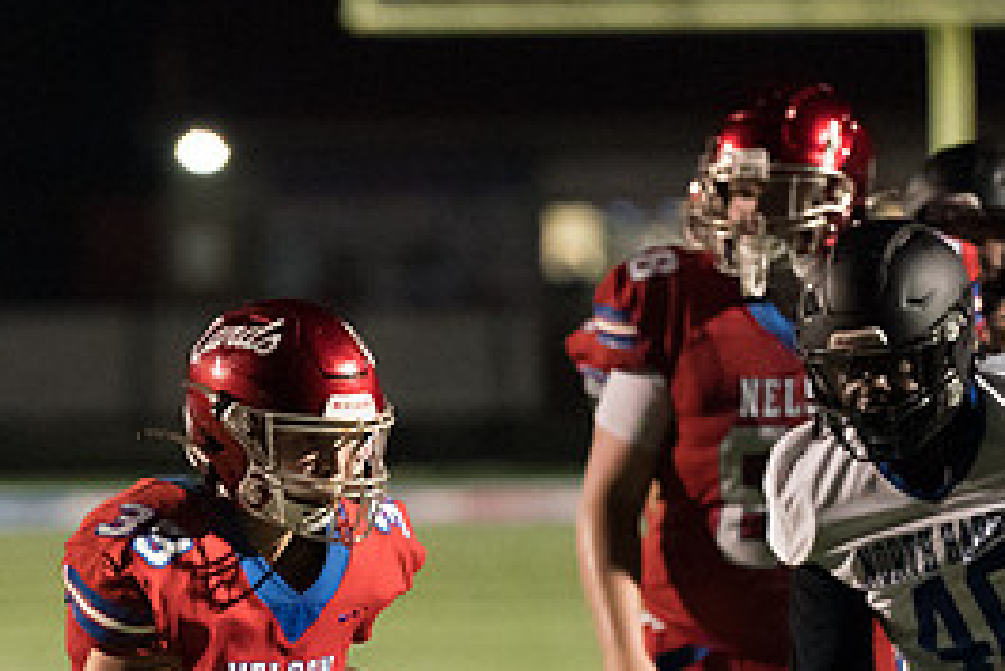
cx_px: 162
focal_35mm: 644
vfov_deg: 2.1
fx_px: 17987
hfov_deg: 3.2
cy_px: 744
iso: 12800
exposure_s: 1/1250
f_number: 2.8
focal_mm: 200
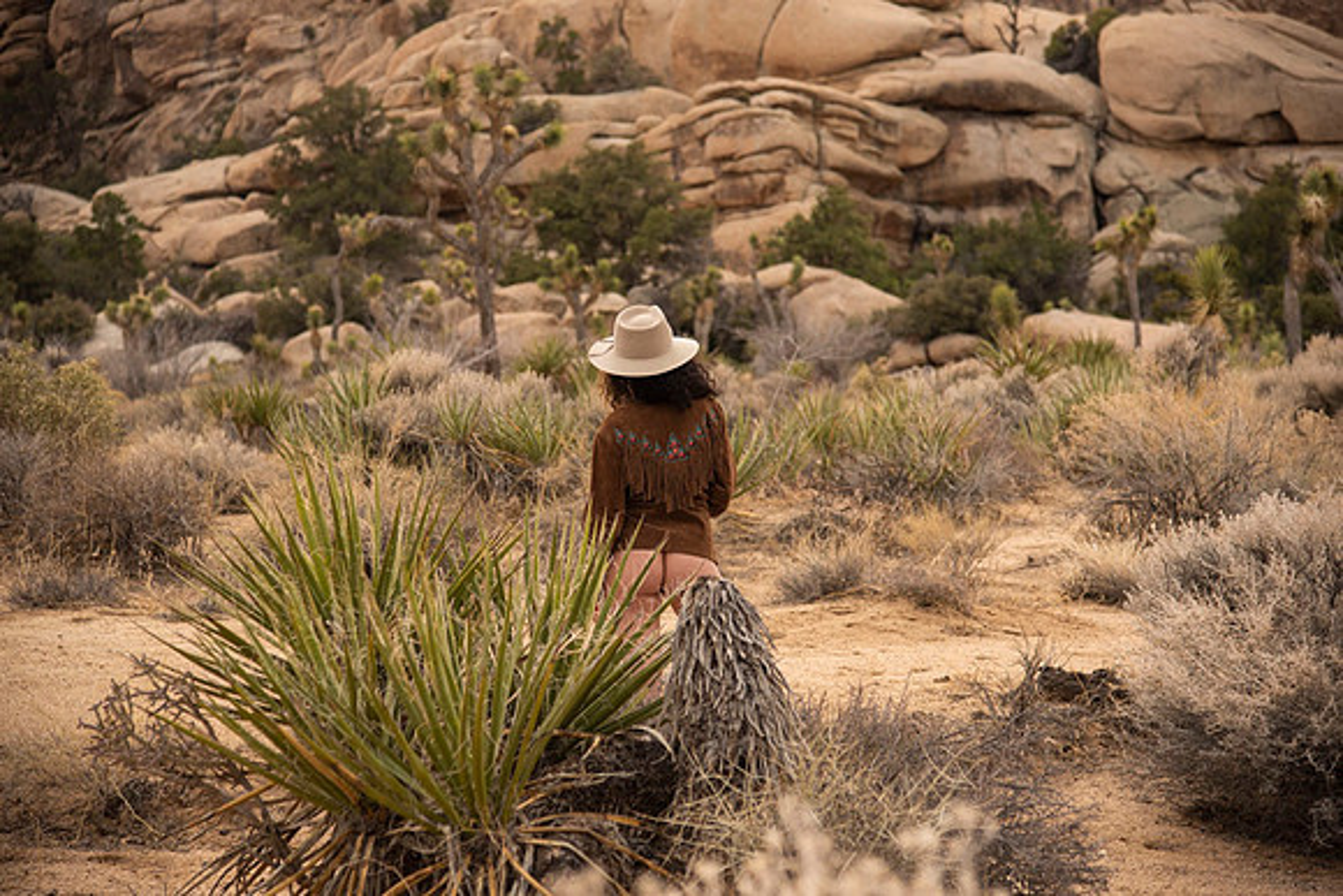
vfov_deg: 16.7
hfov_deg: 24.8
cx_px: 672
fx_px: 3060
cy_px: 448
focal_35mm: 82
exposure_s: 1/1600
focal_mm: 82
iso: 100
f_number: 4
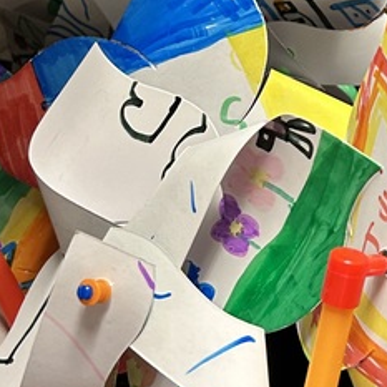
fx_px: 1277
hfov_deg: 16.8
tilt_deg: -26.1
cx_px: 410
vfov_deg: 16.9
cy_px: 13
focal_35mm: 101
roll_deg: +14.8
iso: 125
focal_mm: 5.7
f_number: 1.5
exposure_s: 1/67
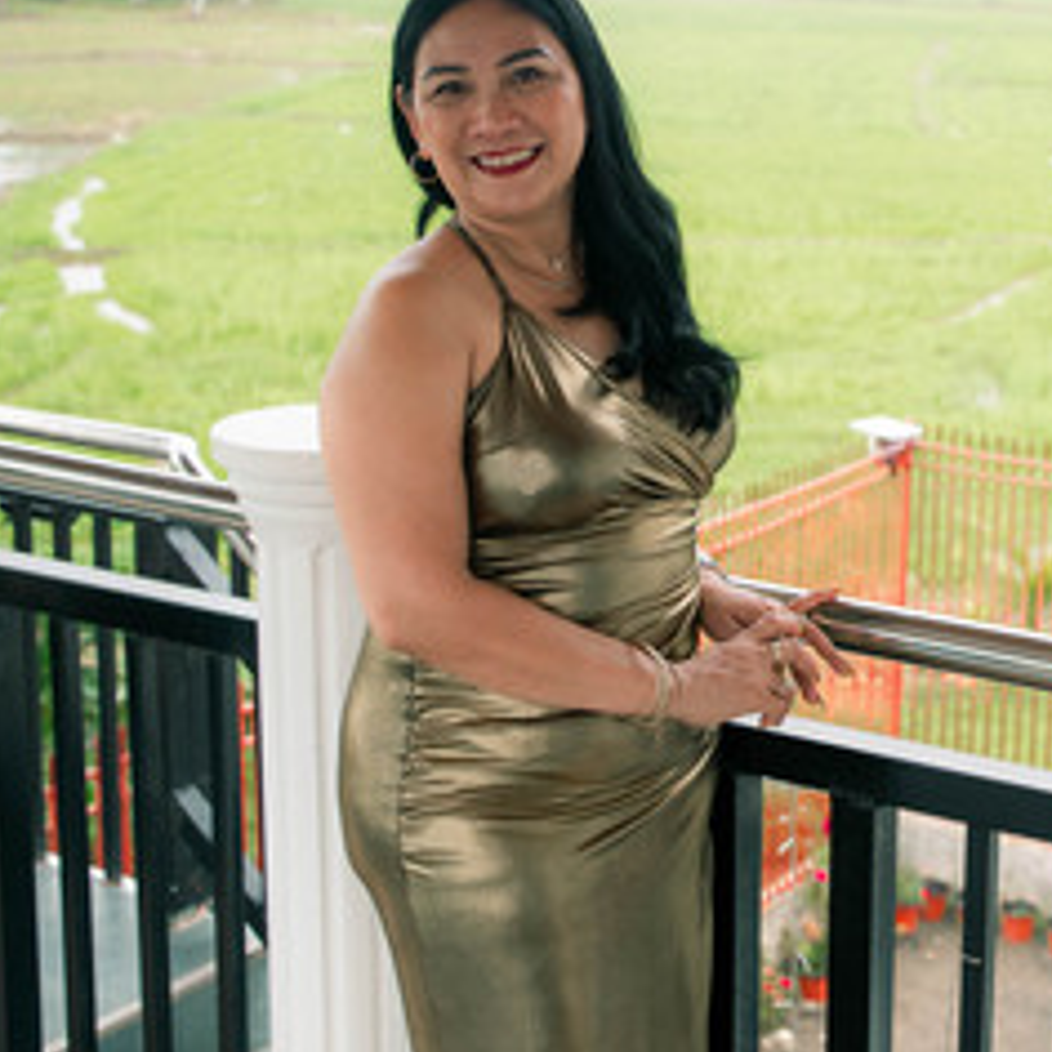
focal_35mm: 63
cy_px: 381
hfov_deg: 26.1
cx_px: 1021
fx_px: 2166
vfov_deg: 27.2
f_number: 4
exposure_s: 1/400
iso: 1000
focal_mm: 35
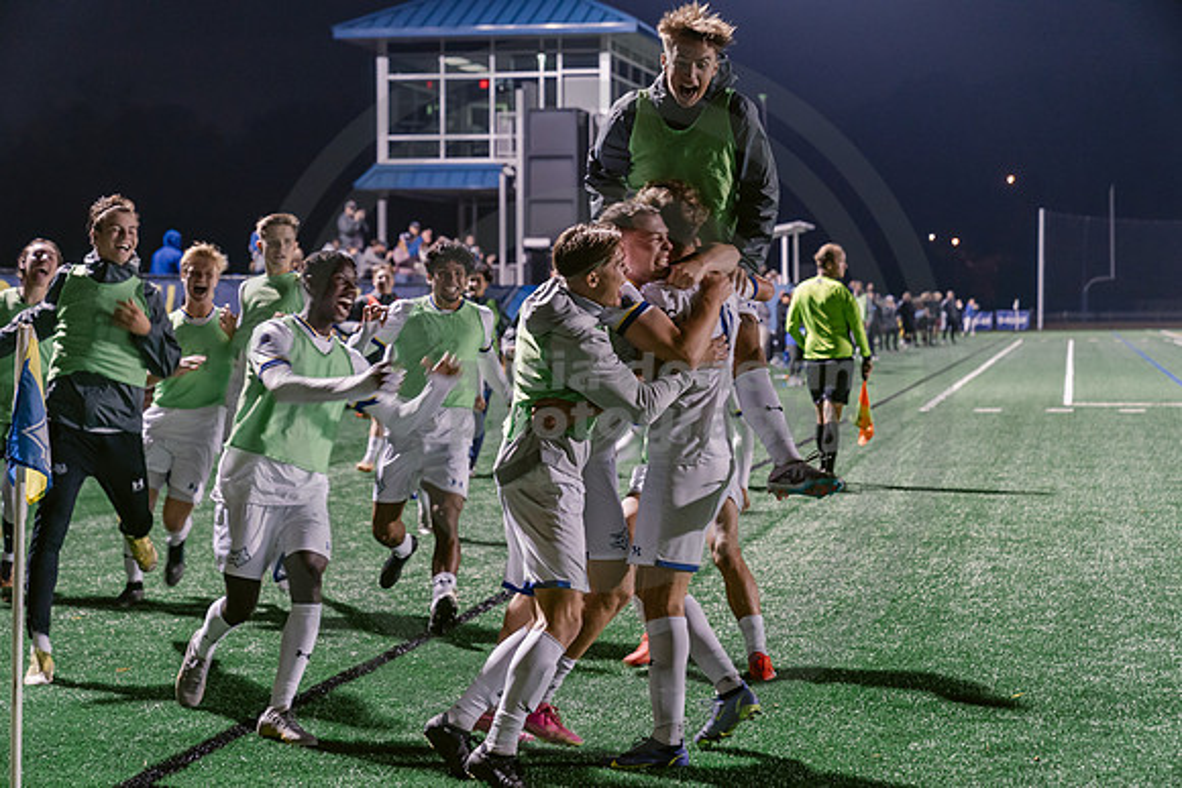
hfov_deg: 28.8
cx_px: 591
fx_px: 2299
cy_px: 394
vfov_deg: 19.5
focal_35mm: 70
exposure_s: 1/125
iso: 2500
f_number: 3.5
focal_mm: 70
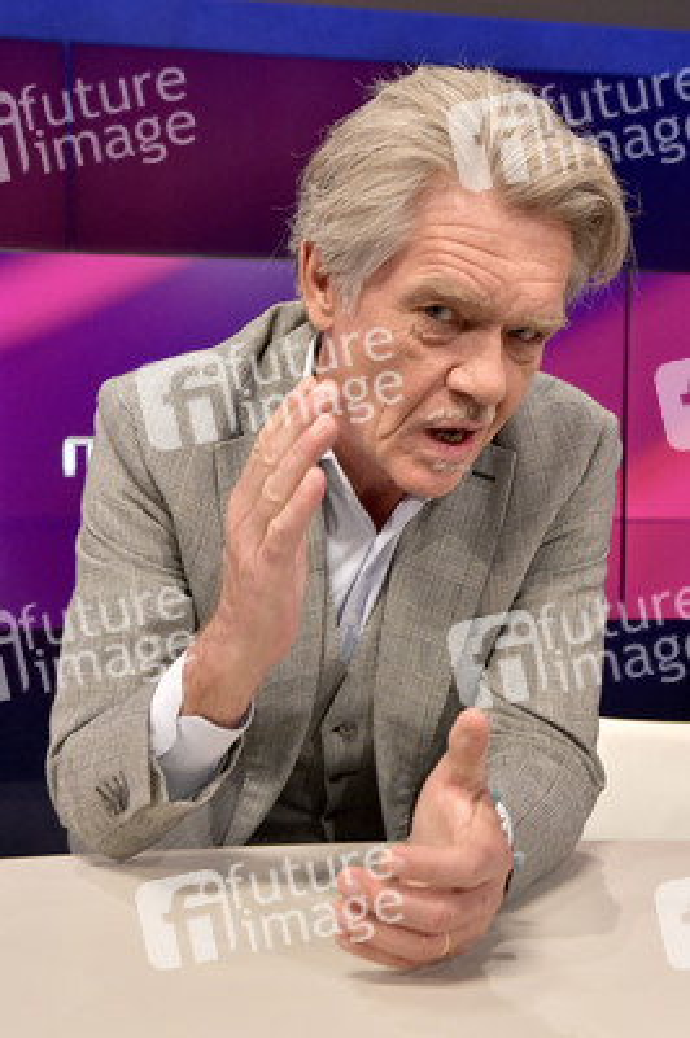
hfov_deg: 41.0
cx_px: 345
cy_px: 519
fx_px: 922
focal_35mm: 32
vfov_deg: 58.8
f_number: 6.3
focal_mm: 32
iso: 2500
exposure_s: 1/200
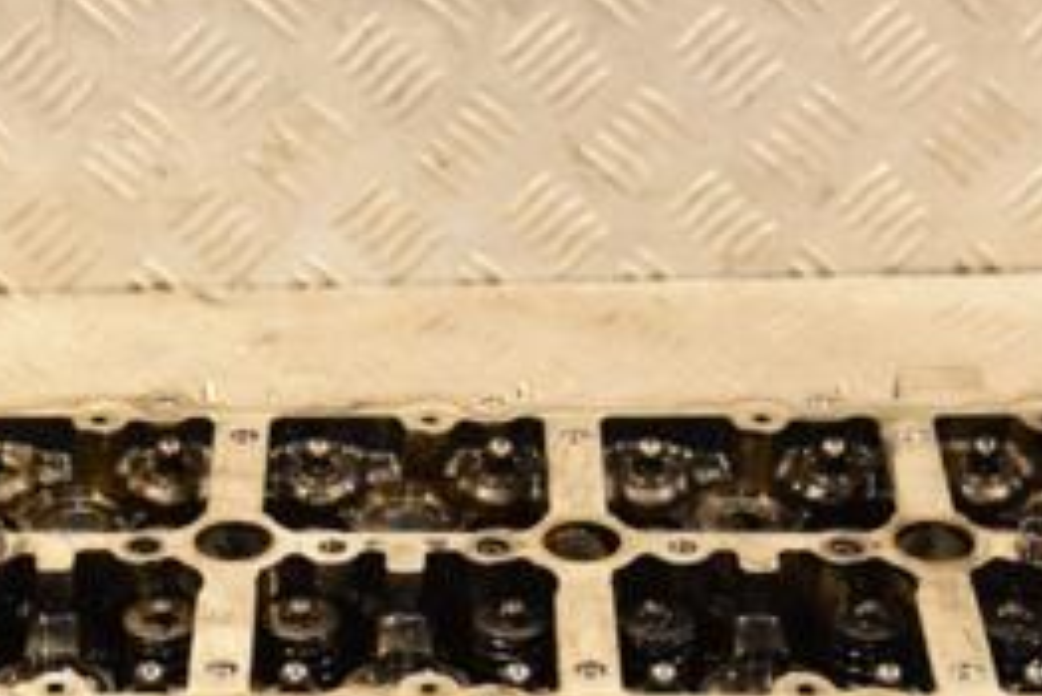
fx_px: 3479
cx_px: 310
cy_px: 553
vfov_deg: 11.4
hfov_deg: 17.0
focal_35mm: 120
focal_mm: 35
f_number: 5
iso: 800
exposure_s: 1/125
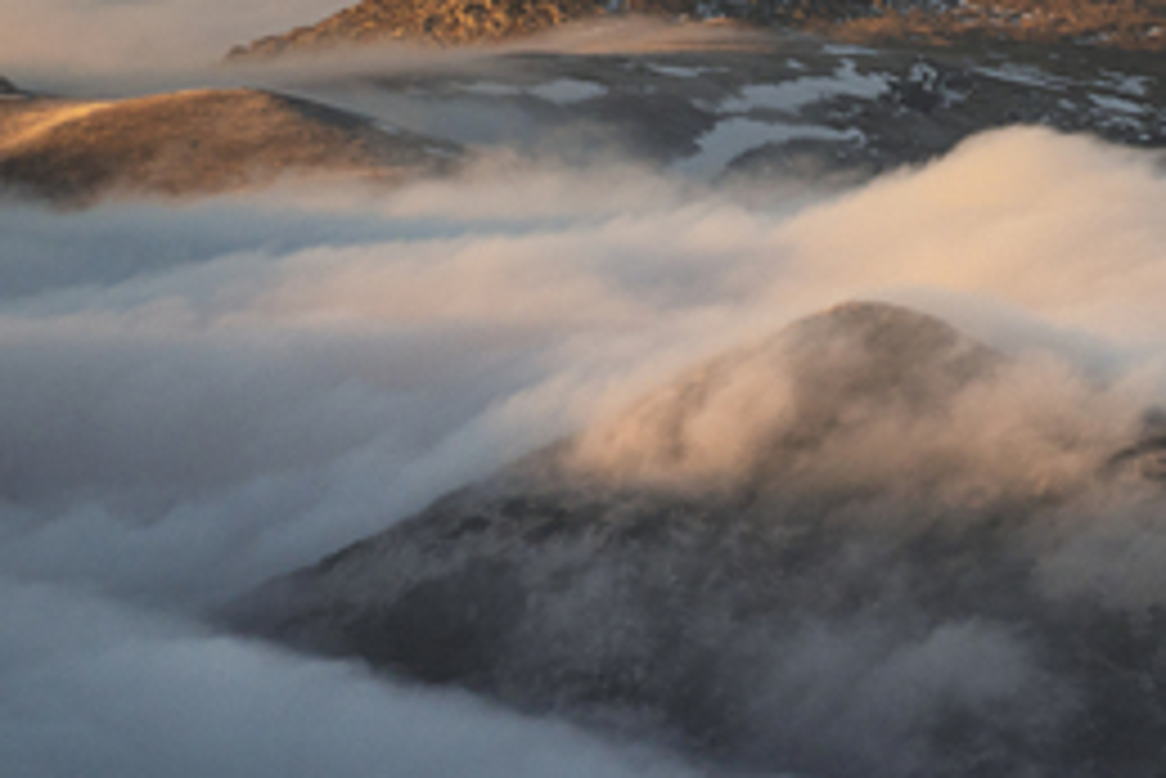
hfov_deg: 1.5
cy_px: 553
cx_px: 941
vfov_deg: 1.0
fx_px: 44363
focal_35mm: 1369
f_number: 5.6
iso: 200
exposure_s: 1/800
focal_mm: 394
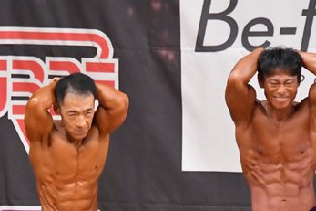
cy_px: 232
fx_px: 5290
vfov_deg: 2.3
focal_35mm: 603
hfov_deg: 3.4
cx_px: -30
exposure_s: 1/400
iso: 12800
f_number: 5.6
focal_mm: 180
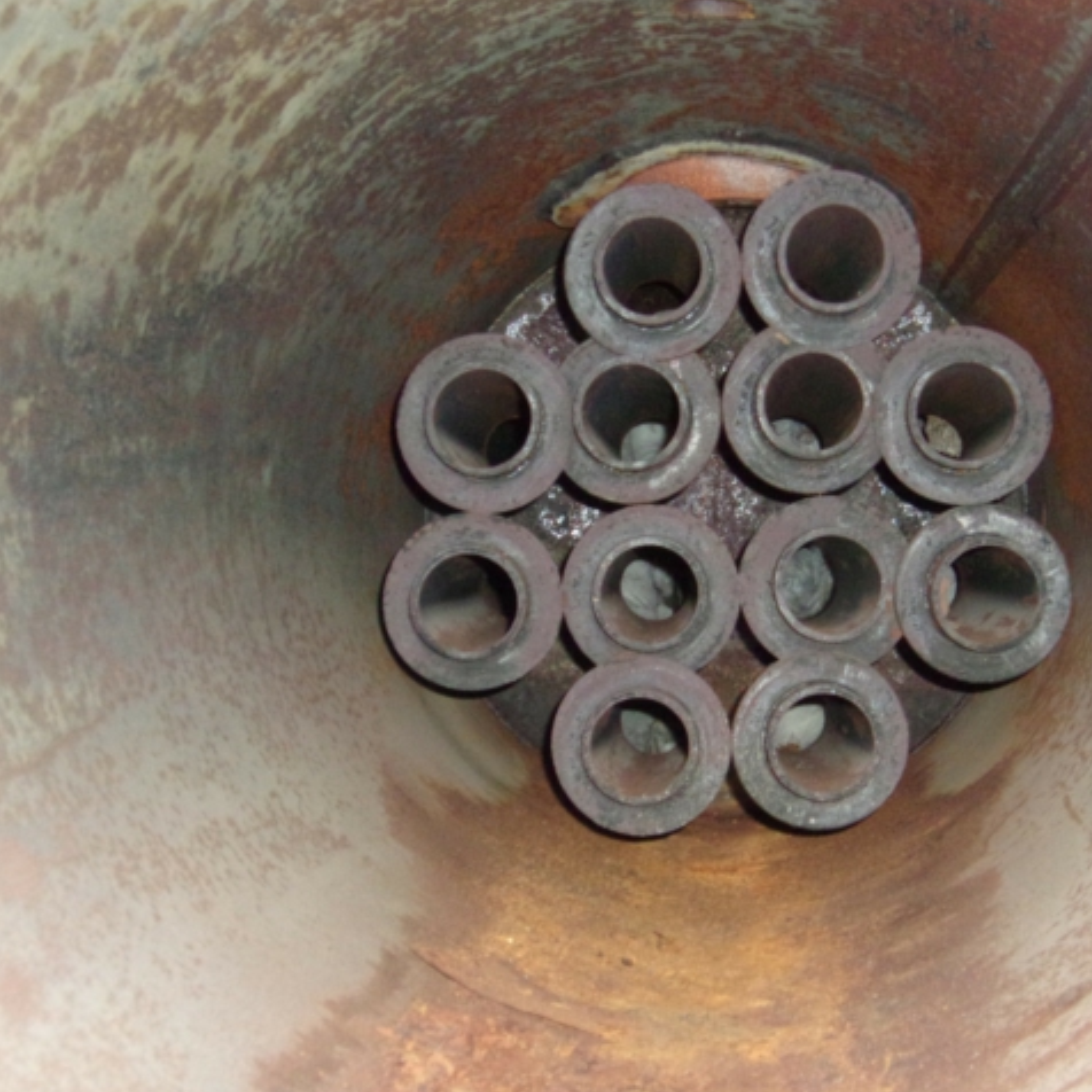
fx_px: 2248
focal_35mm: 63
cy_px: 546
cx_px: 711
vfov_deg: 27.3
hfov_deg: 27.2
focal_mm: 9.4
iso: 640
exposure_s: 1/34
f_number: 4.2
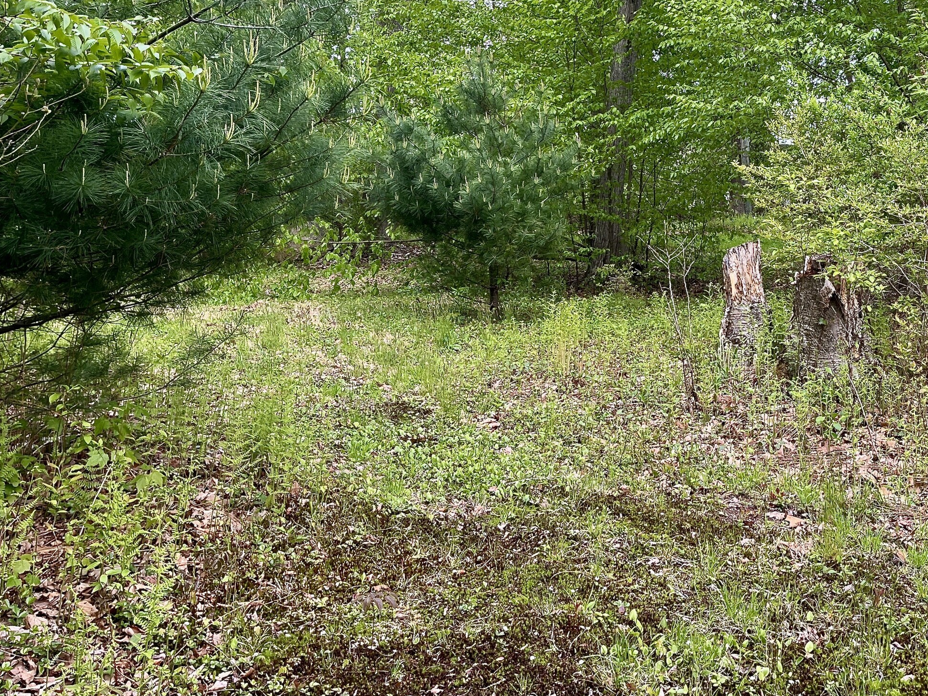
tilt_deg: +1.6
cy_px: 181
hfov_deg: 44.6
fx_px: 1099
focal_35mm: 41
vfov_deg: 34.5
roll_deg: +0.3
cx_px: 671
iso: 40
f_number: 1.6
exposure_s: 1/165
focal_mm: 5.1
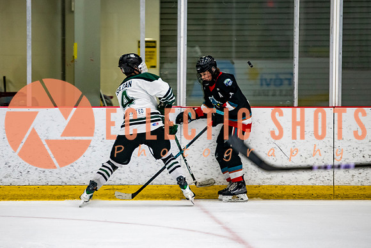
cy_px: 131
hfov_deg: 8.8
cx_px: 150
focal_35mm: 233
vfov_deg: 5.9
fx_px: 2403
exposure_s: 1/640
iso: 2000
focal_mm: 175
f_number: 3.2
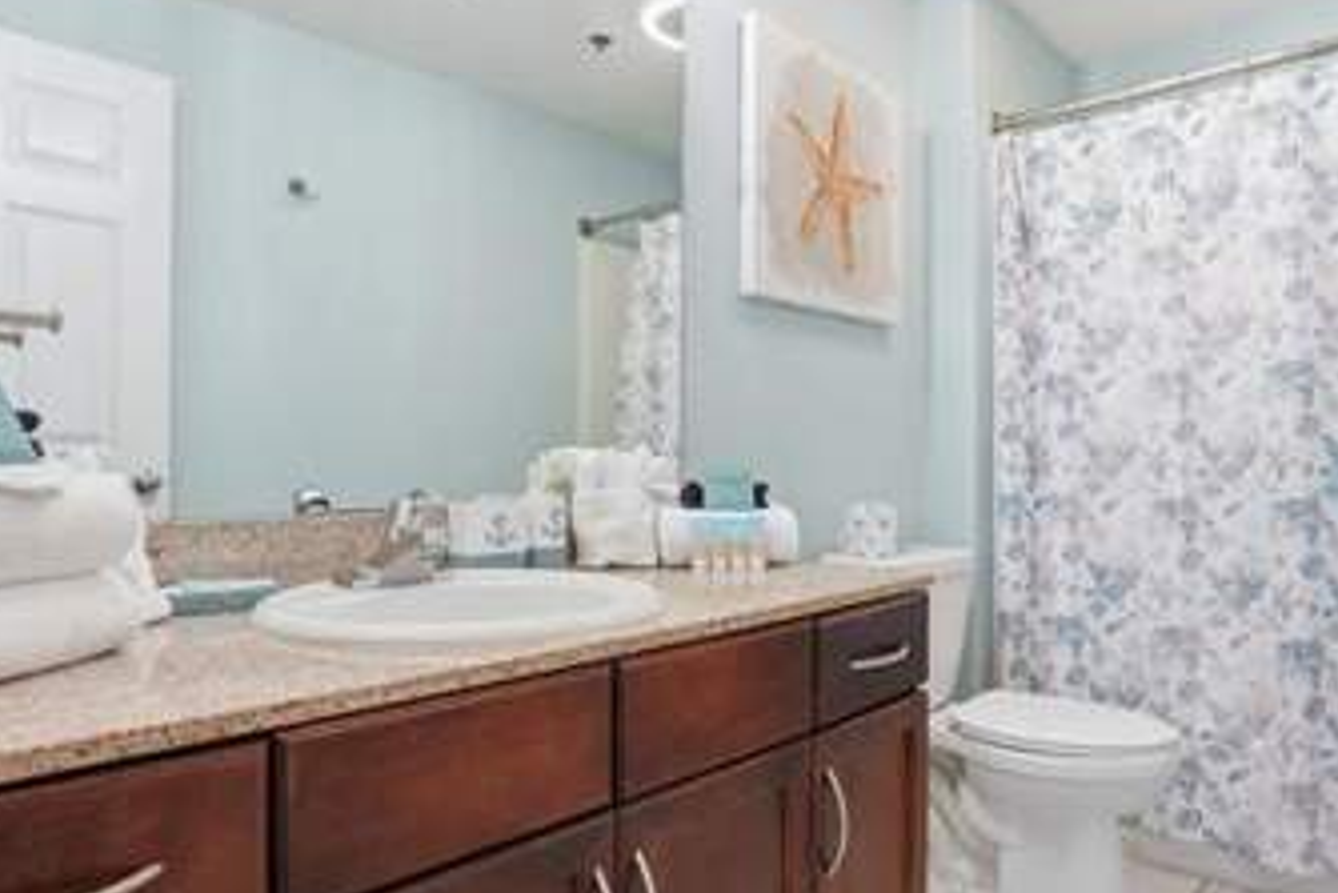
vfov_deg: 55.2
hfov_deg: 75.9
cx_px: 737
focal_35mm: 23
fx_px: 855
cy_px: 457
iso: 320
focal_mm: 16
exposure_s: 1/100
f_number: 8
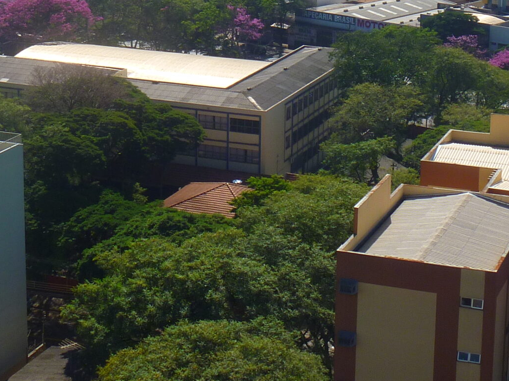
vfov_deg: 16.6
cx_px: 274
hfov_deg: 22.5
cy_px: -15
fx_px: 1279
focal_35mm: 87
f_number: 5.6
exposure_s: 1/250
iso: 80
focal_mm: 6.3
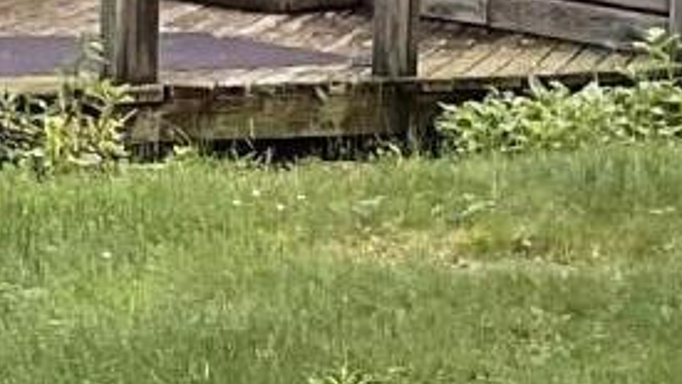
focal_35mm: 230
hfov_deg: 9.4
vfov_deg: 5.3
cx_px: 352
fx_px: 4161
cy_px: 325
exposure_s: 1/187
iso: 16
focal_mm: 3
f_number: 1.8
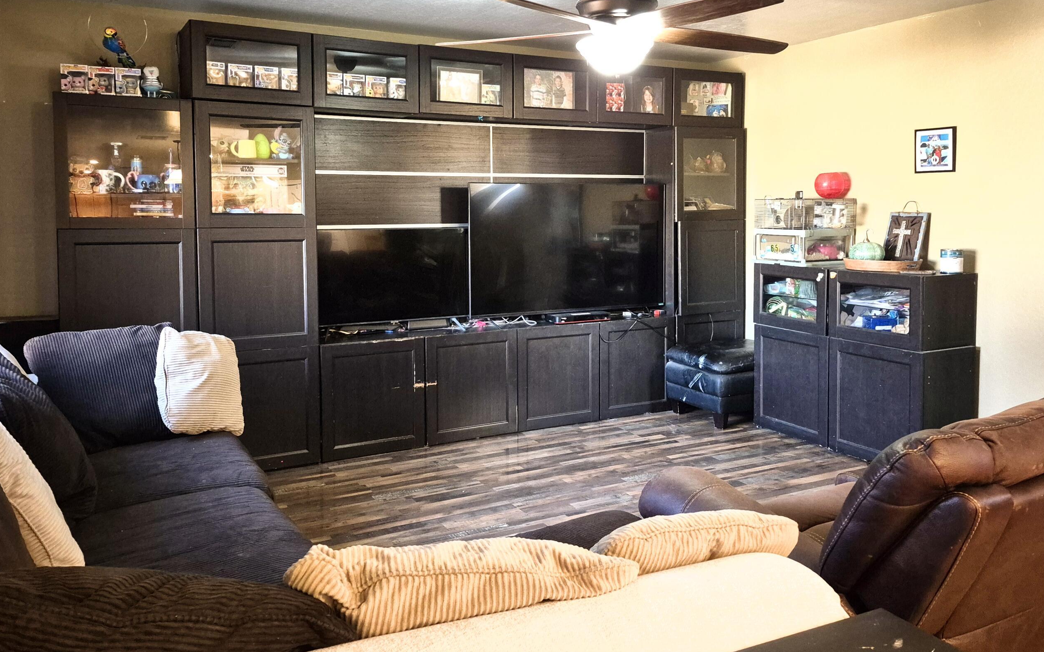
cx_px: 537
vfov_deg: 42.9
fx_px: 825
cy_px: 263
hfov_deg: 64.6
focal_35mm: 29
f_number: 1.8
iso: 1600
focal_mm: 5.4
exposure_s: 1/40
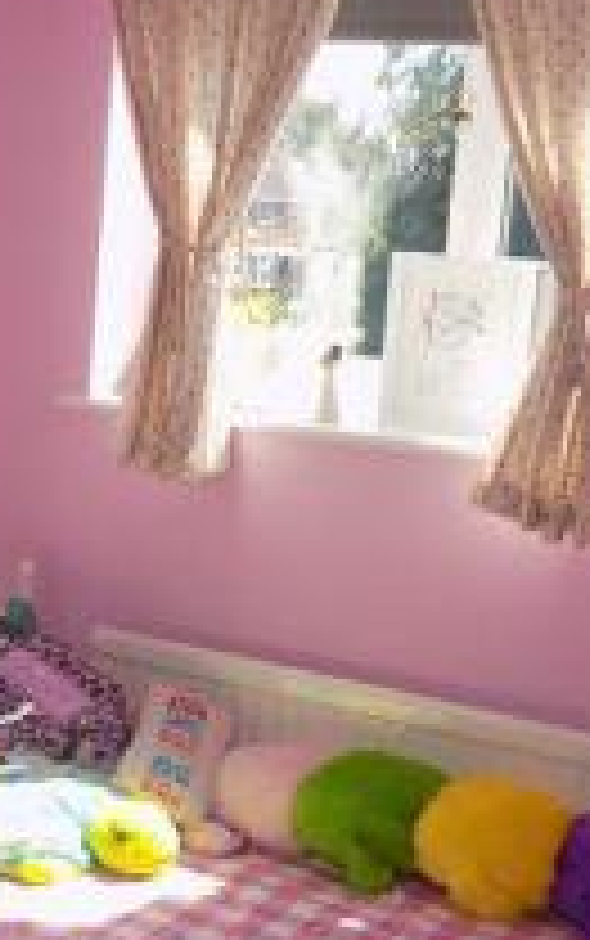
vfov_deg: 30.1
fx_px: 1746
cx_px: -47
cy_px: 551
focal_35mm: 68
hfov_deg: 18.5
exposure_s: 1/100
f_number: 3.1
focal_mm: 4
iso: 80
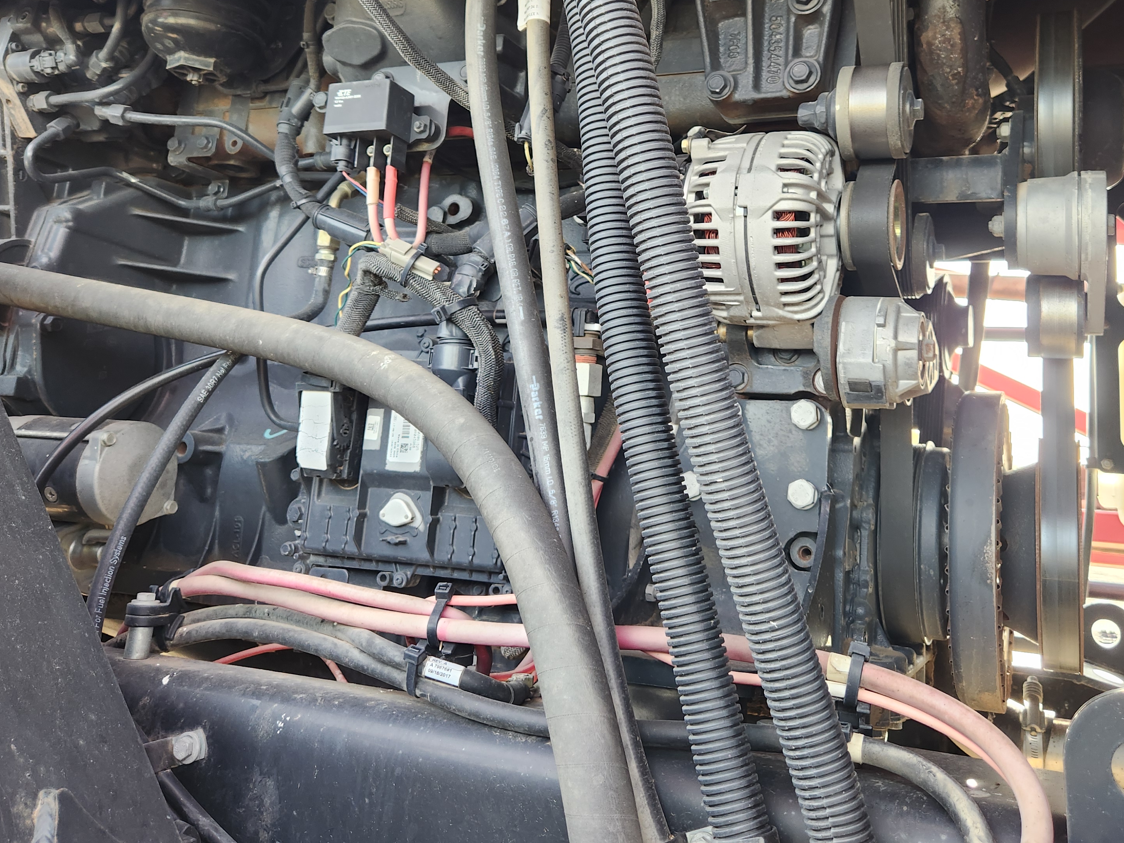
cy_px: 281
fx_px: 1039
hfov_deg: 56.8
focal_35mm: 32
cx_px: 606
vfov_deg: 43.5
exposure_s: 1/180
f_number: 1.8
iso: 125
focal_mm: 5.4
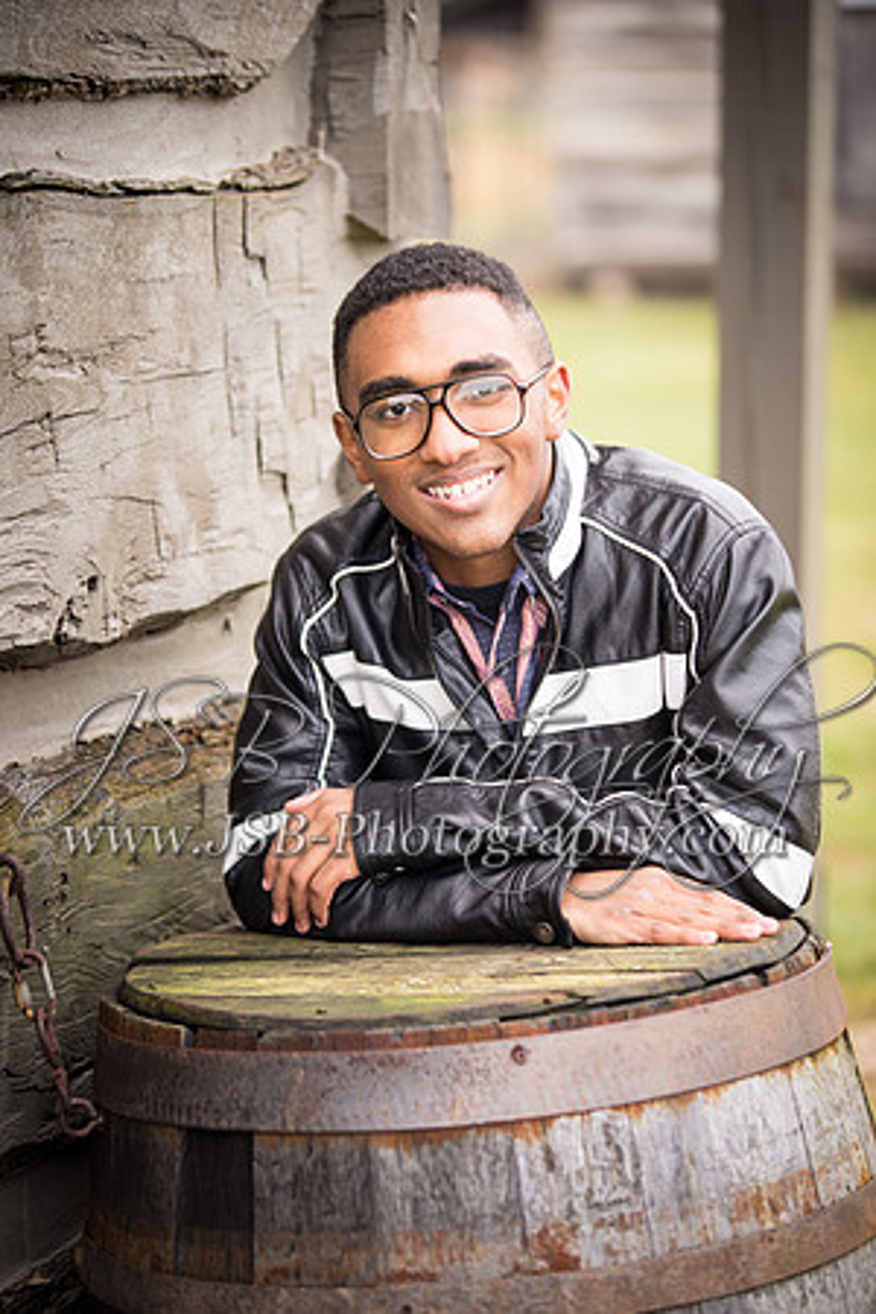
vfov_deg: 20.0
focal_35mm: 102
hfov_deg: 13.4
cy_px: 657
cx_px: 438
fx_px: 3723
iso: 200
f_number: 2.8
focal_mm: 102
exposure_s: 1/30
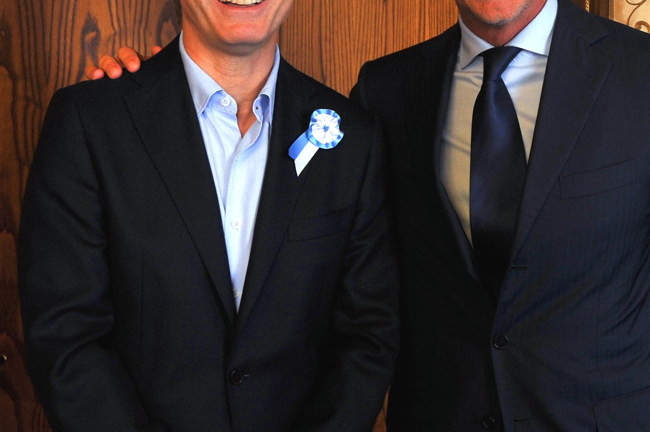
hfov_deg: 25.9
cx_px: 505
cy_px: 80
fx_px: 1389
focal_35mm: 77
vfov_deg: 17.5
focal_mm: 22
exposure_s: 1/60
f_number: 5
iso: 250
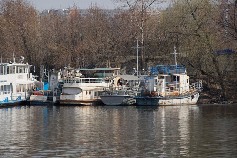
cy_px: 79
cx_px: 118
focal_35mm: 210
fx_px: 1382
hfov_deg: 9.8
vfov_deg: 6.5
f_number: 7.1
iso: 100
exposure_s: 1/400
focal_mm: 140
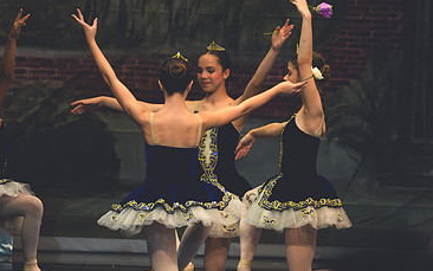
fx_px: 5713
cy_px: 127
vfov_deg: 2.7
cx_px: 133
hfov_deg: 4.3
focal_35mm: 484
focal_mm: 200
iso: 720
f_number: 2.8
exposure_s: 1/500
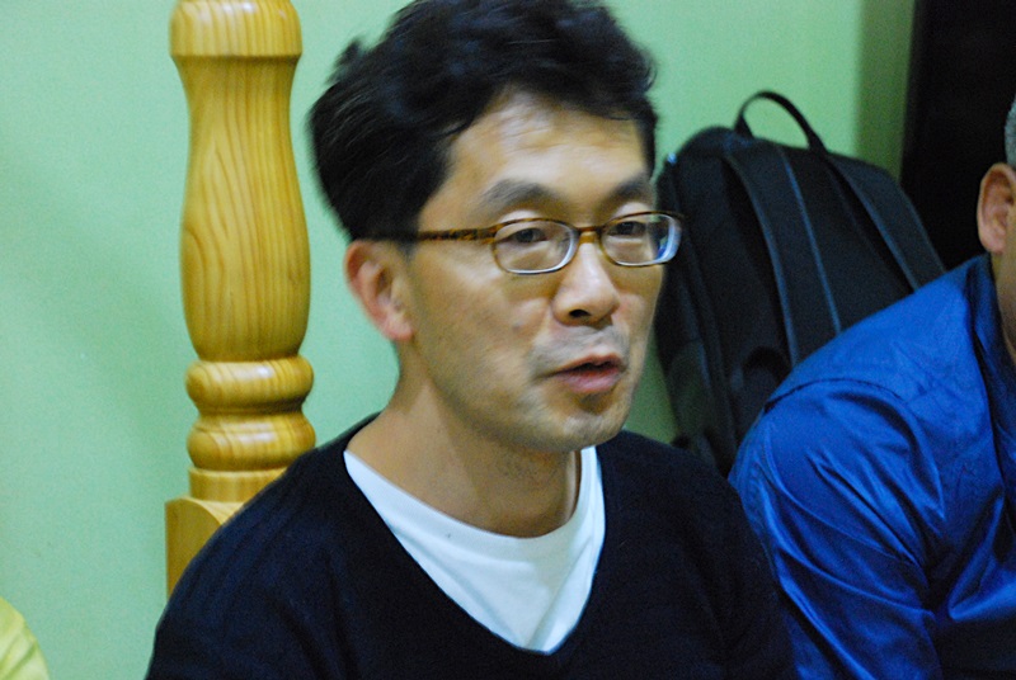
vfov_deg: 15.8
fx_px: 2459
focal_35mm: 87
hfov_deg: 23.3
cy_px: 340
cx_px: 508
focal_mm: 58
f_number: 6.3
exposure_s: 1/8
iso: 1600
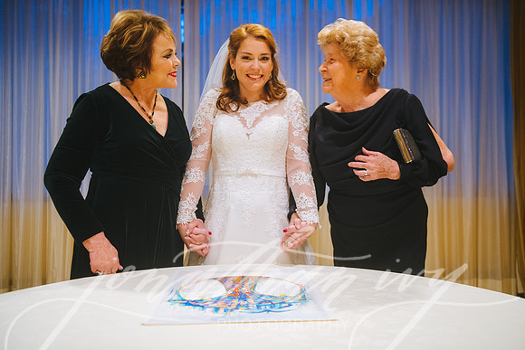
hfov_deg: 58.7
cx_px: 262
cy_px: 175
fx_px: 467
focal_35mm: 32
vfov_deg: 41.1
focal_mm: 32
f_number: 2.8
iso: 1250
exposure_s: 1/125
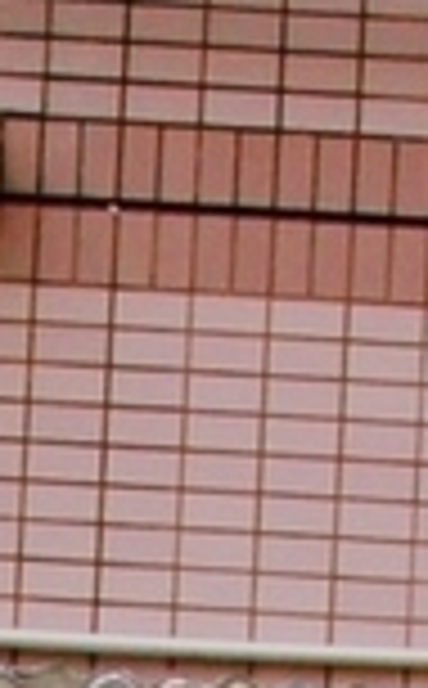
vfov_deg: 4.7
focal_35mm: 420
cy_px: 2311
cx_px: -924
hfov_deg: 3.0
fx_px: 7876
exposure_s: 1/500
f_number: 11
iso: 800
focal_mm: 35
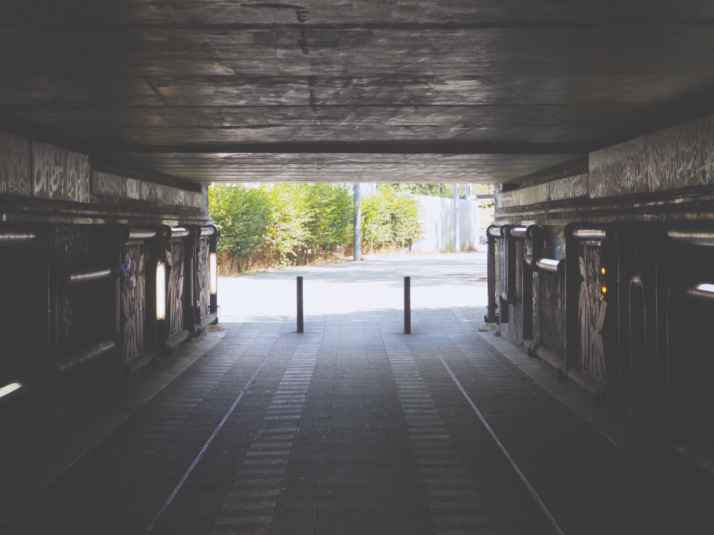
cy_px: 268
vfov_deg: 19.1
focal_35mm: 77
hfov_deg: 25.3
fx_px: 1588
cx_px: 357
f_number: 2.8
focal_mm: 9
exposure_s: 1/100
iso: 25
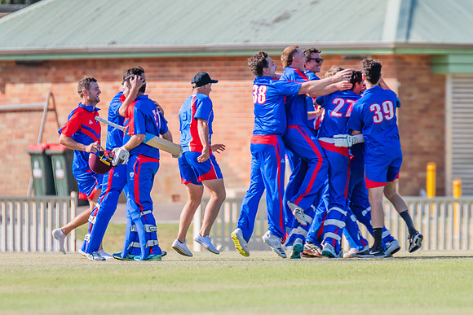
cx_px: 239
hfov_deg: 2.2
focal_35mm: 929
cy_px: 181
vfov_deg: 1.5
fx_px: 12205
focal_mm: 600
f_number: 6.3
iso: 640
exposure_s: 1/2000
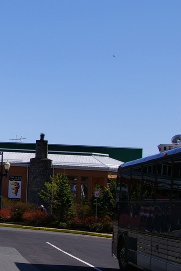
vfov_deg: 22.6
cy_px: 117
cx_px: -127
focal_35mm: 90
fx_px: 678
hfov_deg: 13.8
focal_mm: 26
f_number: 13
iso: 200
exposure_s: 1/250
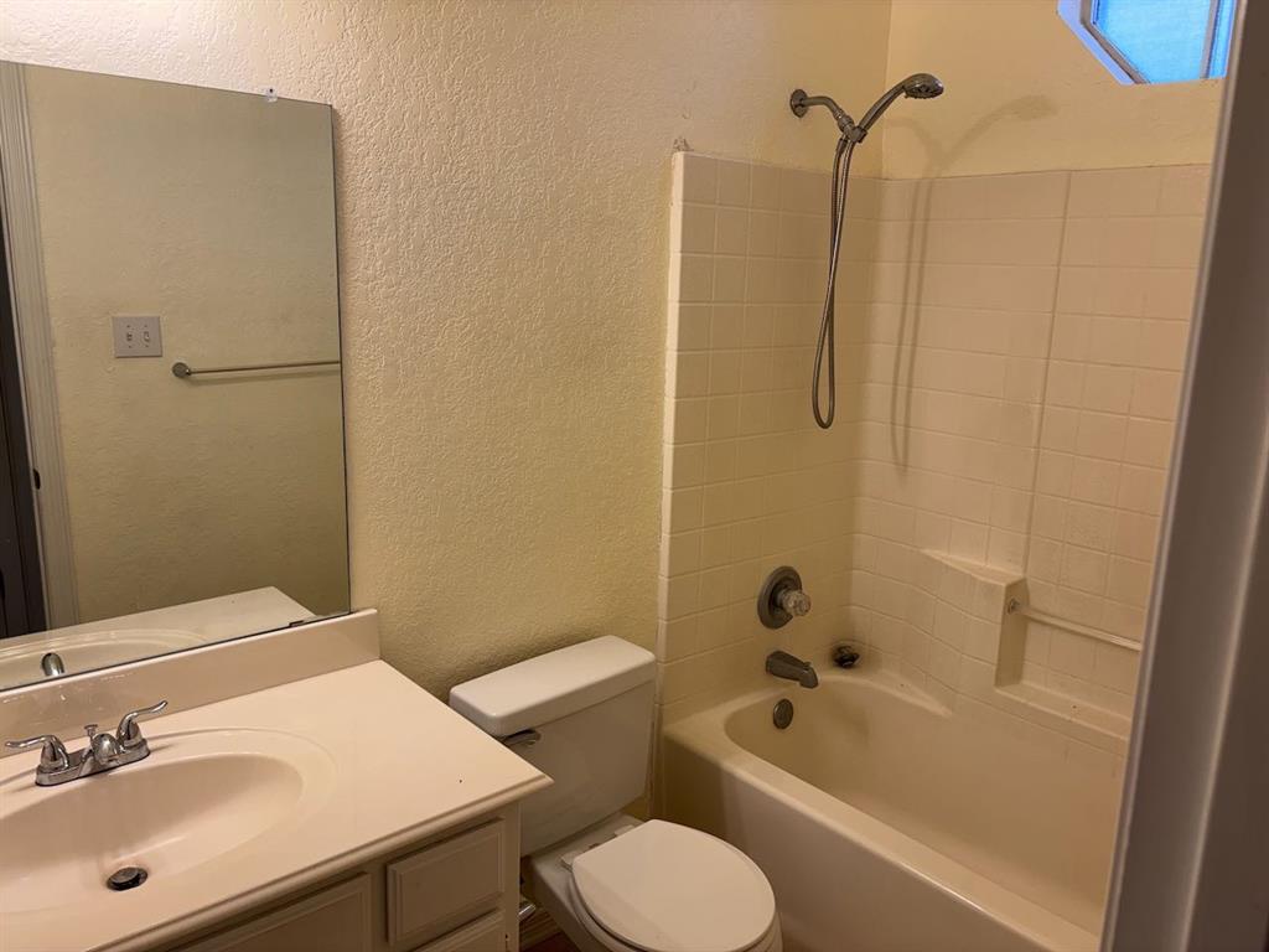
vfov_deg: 53.1
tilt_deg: -11.9
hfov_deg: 67.3
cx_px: 634
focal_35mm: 26
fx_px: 953
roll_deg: -1.6
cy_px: 476
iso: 50
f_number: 1.6
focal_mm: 5.96
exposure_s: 1/120
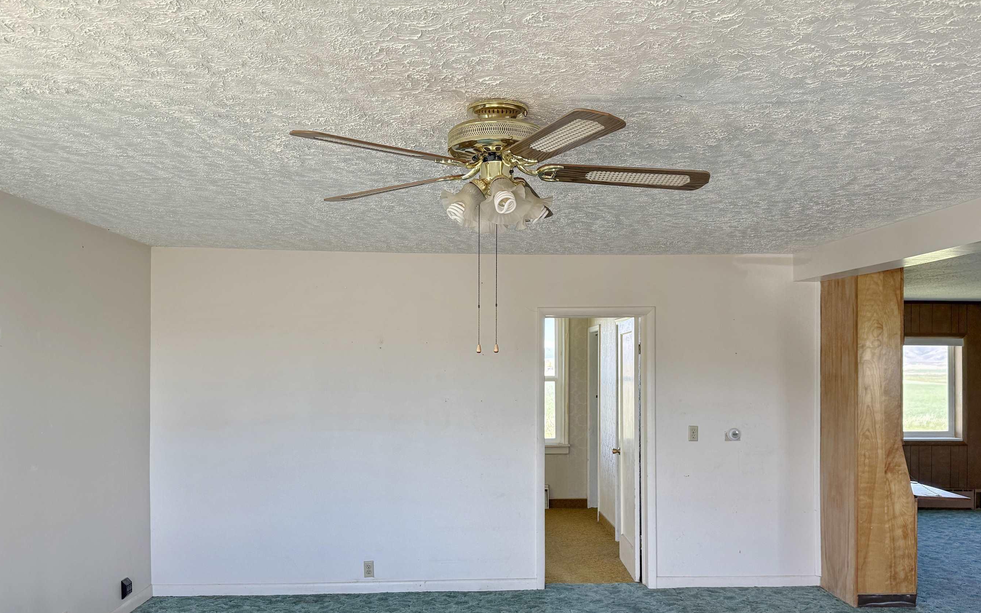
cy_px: 356
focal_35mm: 29
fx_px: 775
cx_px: 499
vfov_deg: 43.0
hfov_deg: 64.6
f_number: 1.78
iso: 160
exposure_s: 1/238
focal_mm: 6.76
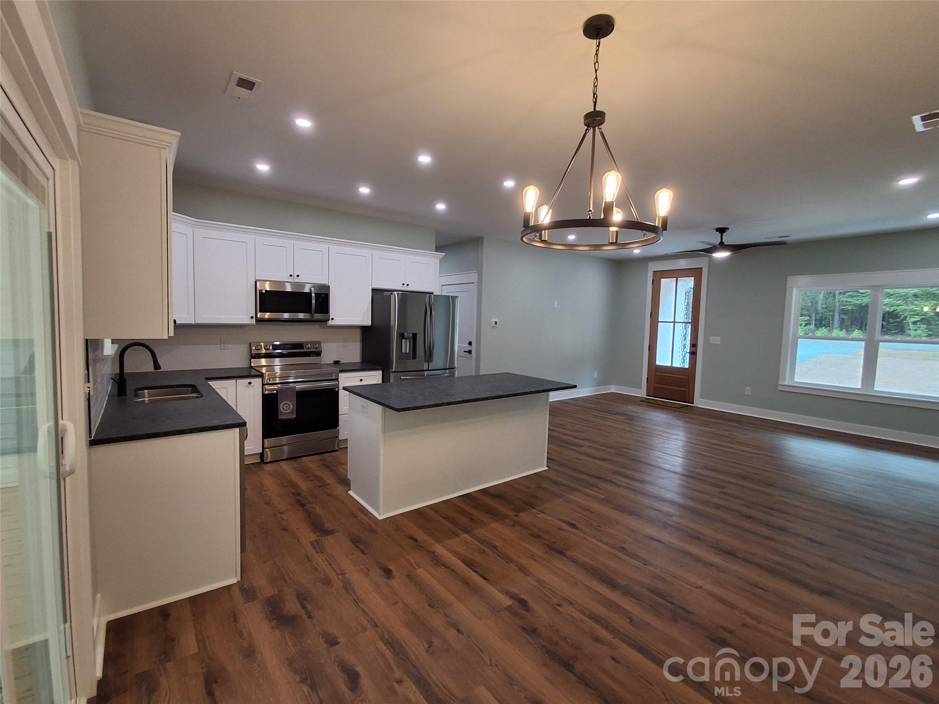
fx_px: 434
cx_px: 470
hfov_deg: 94.5
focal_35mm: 16
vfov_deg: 78.1
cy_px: 352
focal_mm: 1.64
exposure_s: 1/40
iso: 100
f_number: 2.2
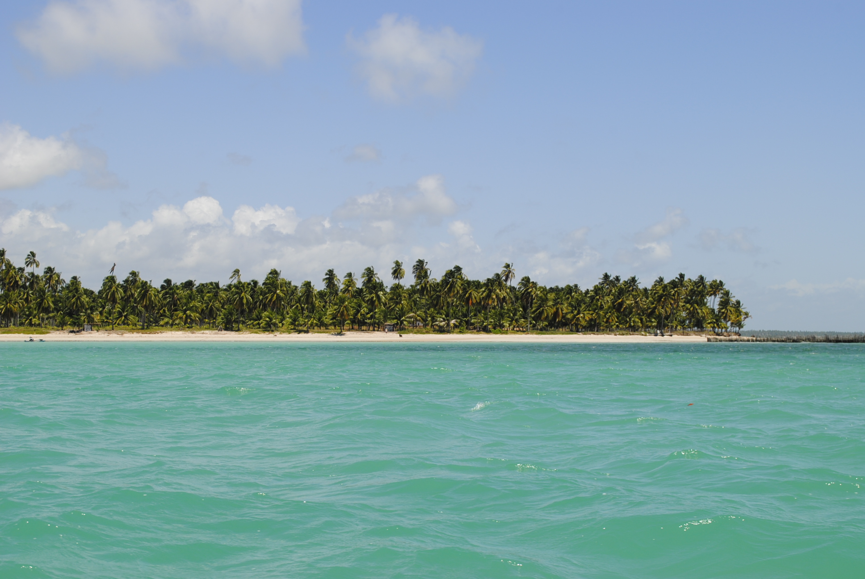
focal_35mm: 57
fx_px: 1371
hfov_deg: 35.0
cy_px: 290
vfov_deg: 23.8
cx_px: 432
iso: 100
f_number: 9
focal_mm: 38
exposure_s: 1/320
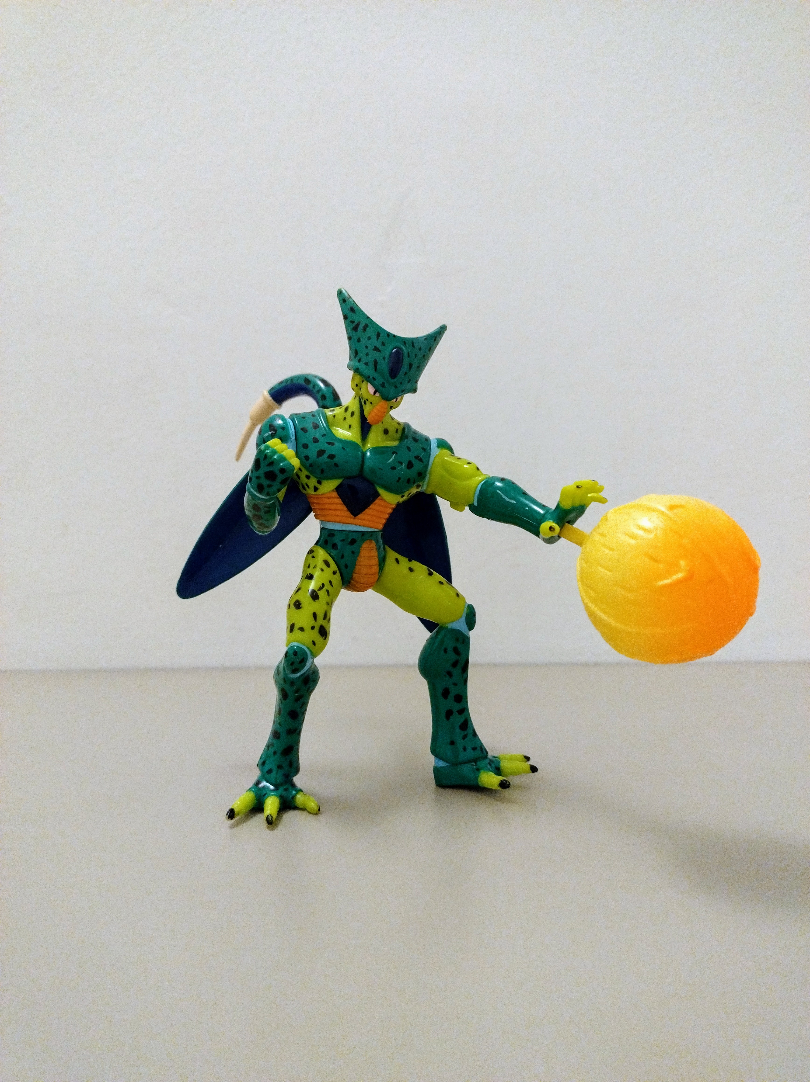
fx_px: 781
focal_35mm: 25
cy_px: 541
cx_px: 405
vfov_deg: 69.4
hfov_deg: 54.8
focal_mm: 4.71
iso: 2547
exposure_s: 1/33.3
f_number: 1.7
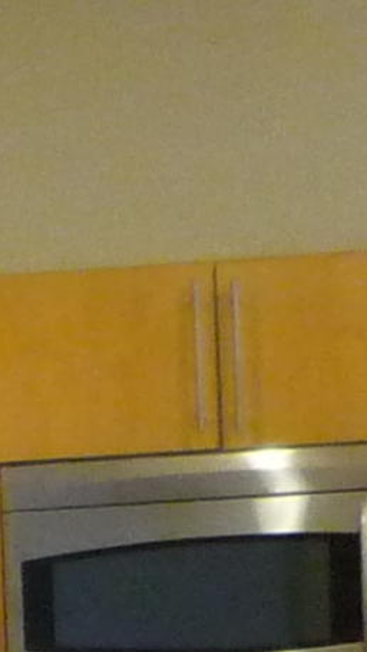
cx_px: -420
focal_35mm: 237
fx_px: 4099
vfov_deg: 8.5
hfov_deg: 5.0
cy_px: 1406
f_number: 2.8
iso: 400
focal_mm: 5.5
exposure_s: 1/30
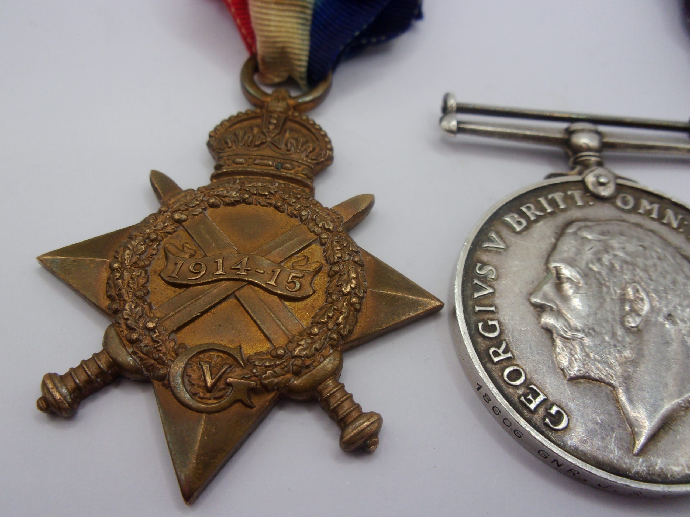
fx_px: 558
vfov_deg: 49.7
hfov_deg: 63.4
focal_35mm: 28
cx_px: 345
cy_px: 258
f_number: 3.9
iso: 80
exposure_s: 1/160
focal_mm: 5.1
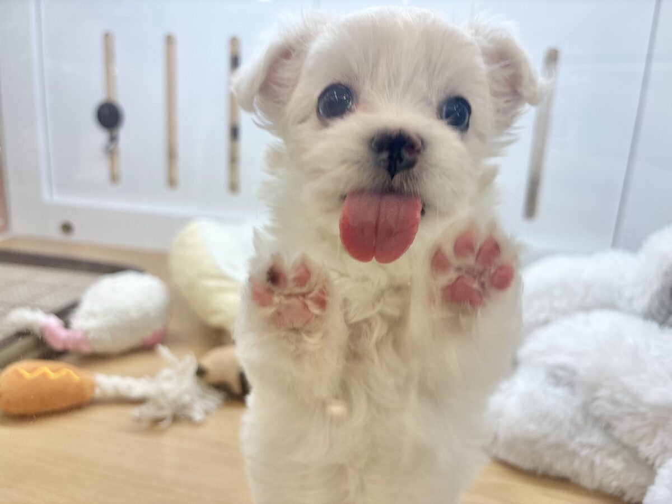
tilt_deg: -14.9
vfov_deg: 53.1
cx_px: 336
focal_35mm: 26
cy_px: 252
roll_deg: -3.4
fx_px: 505
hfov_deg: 67.3
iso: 64
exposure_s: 1/100
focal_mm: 5.96
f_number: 1.6
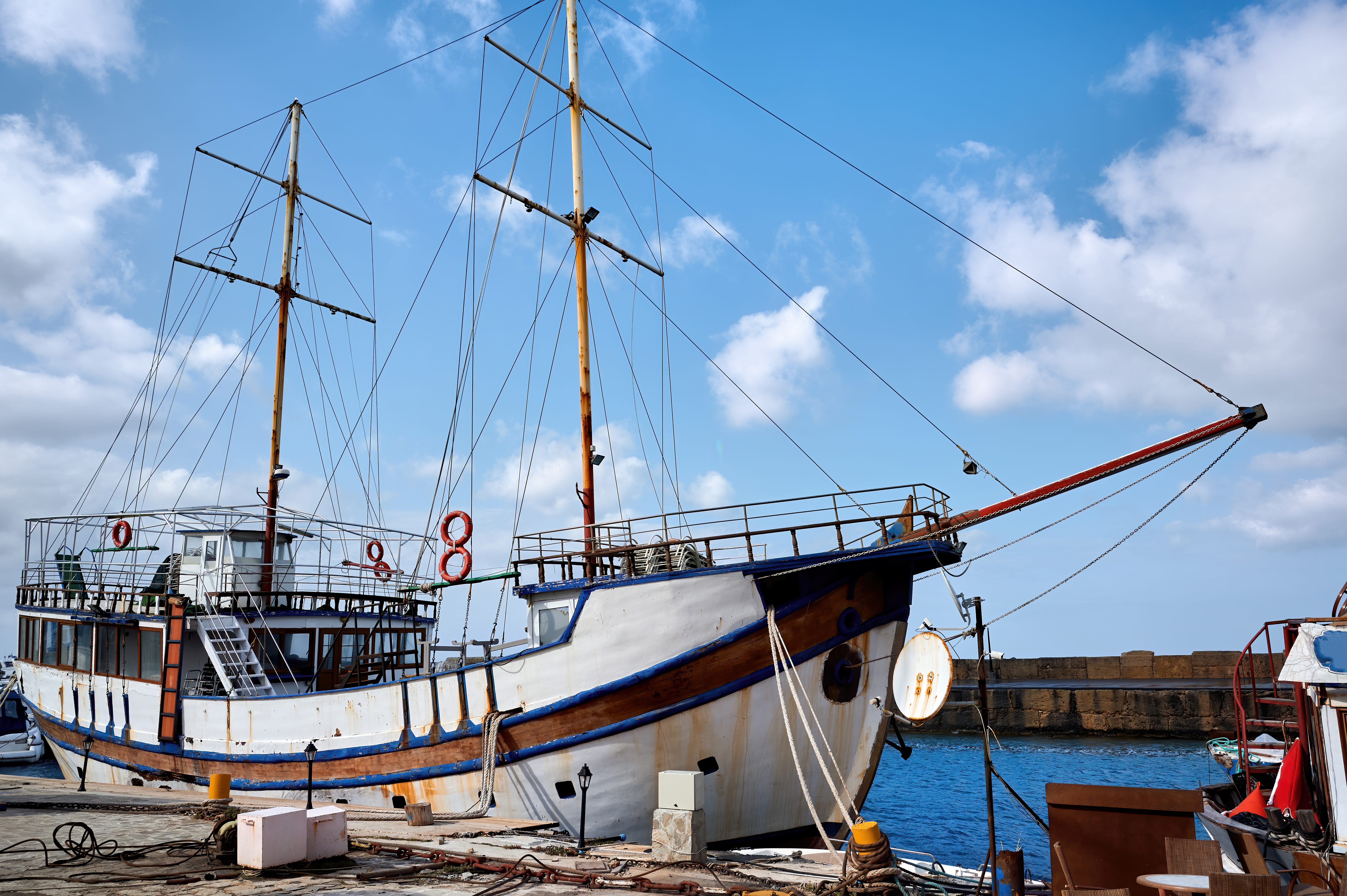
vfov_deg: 48.7
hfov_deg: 68.4
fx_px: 991
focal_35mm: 26
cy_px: 448
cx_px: 674
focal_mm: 26.5
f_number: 8
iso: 100
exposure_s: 1/320
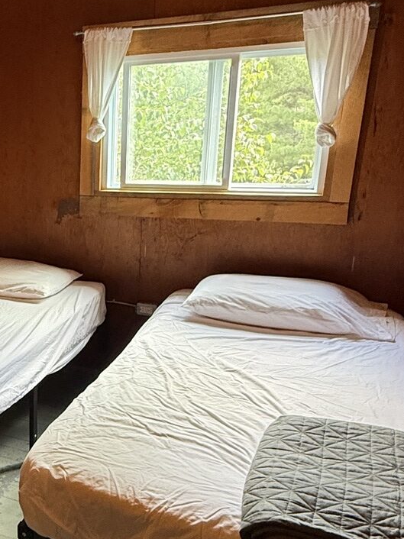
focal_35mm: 40
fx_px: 623
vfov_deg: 46.7
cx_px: -34
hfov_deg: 32.0
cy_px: 307
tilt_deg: -17.0
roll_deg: +1.6
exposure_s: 1/60
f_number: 2.2
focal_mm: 2.22
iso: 250
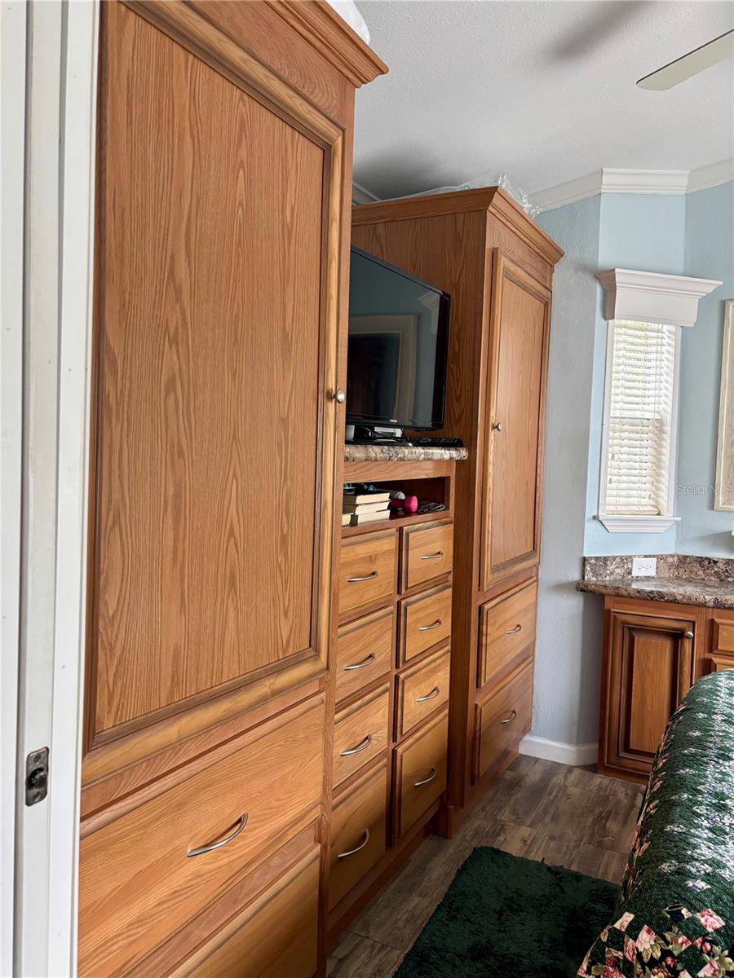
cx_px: 367
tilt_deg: -3.3
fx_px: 735
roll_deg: -2.5
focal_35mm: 26
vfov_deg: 67.3
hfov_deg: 53.1
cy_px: 489
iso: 125
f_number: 1.6
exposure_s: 1/61
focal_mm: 5.96
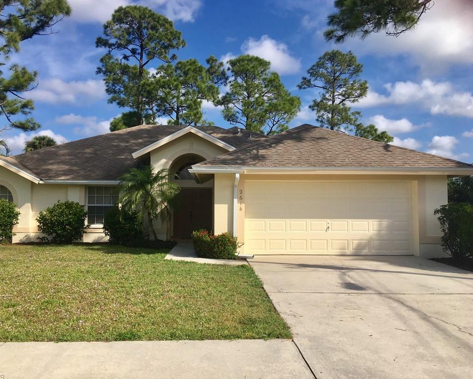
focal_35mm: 31
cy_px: 187
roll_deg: -1.5
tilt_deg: +4.6
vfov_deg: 47.1
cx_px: 225
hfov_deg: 57.2
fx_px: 434
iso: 25
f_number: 2.2
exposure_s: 1/2331
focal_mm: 4.15
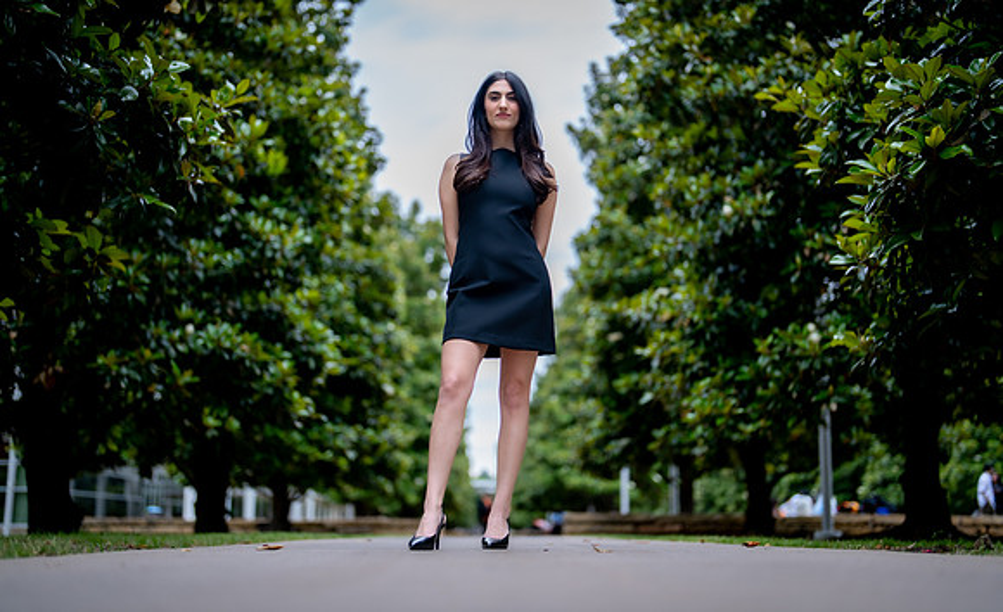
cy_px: 275
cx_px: 505
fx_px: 1417
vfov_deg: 24.4
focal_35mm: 52
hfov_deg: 39.0
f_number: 1.2
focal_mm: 50
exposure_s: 1/320
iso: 100
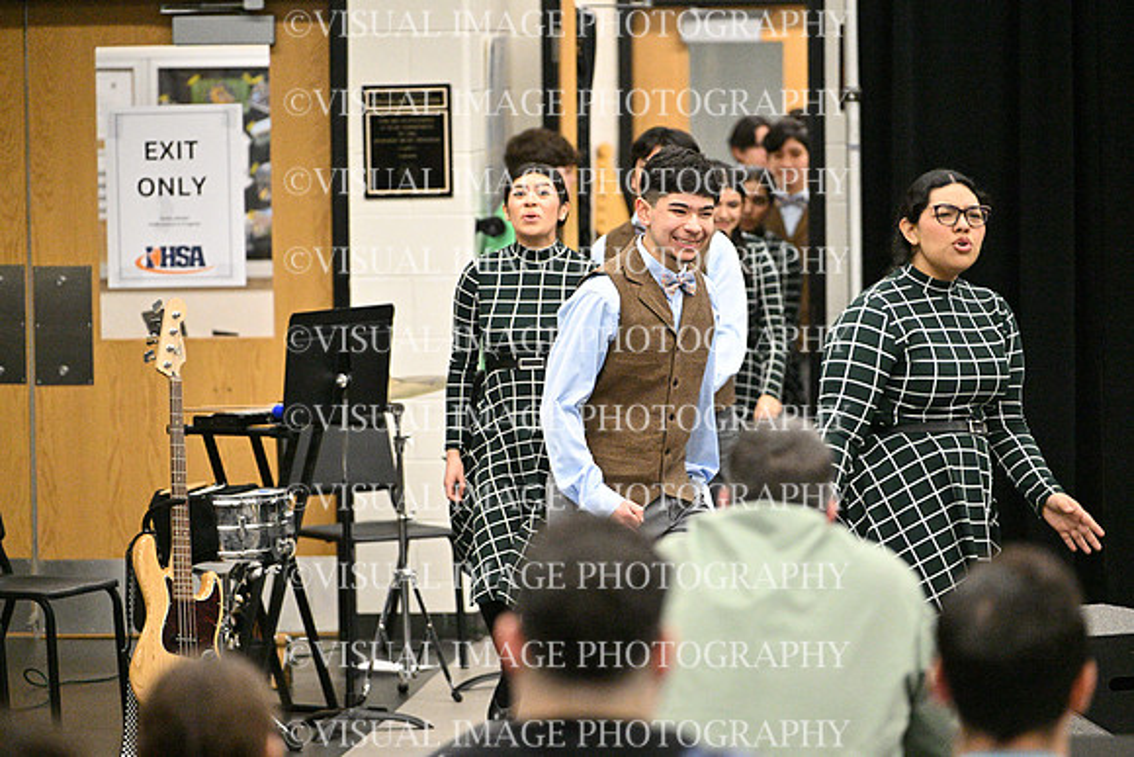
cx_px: 567
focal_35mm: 150
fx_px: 4726
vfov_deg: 9.2
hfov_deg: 13.7
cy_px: 378
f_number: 2.8
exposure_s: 1/1000
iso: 12800
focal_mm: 150
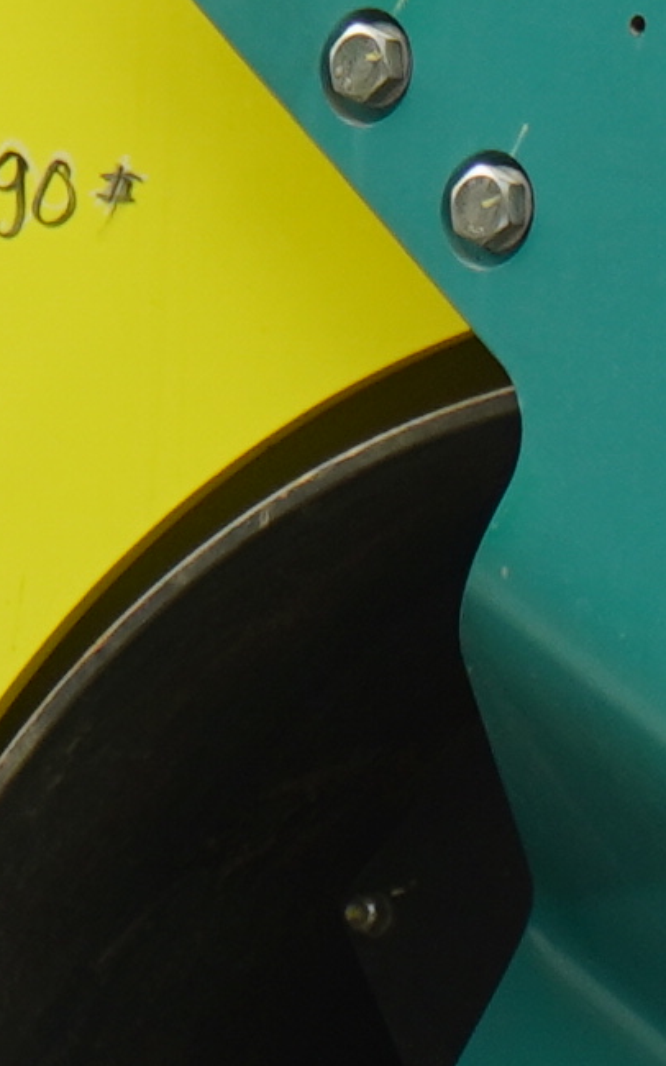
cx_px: -404
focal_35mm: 494
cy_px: -57
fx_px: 14344
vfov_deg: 4.2
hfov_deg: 2.7
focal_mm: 35
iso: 100
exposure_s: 1/60
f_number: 5.6
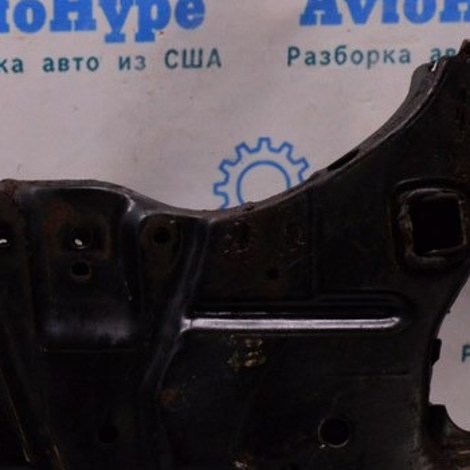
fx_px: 1432
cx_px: -27
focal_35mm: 93
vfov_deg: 18.3
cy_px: 436
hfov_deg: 18.1
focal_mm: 25
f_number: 8
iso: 1600
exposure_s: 1/125
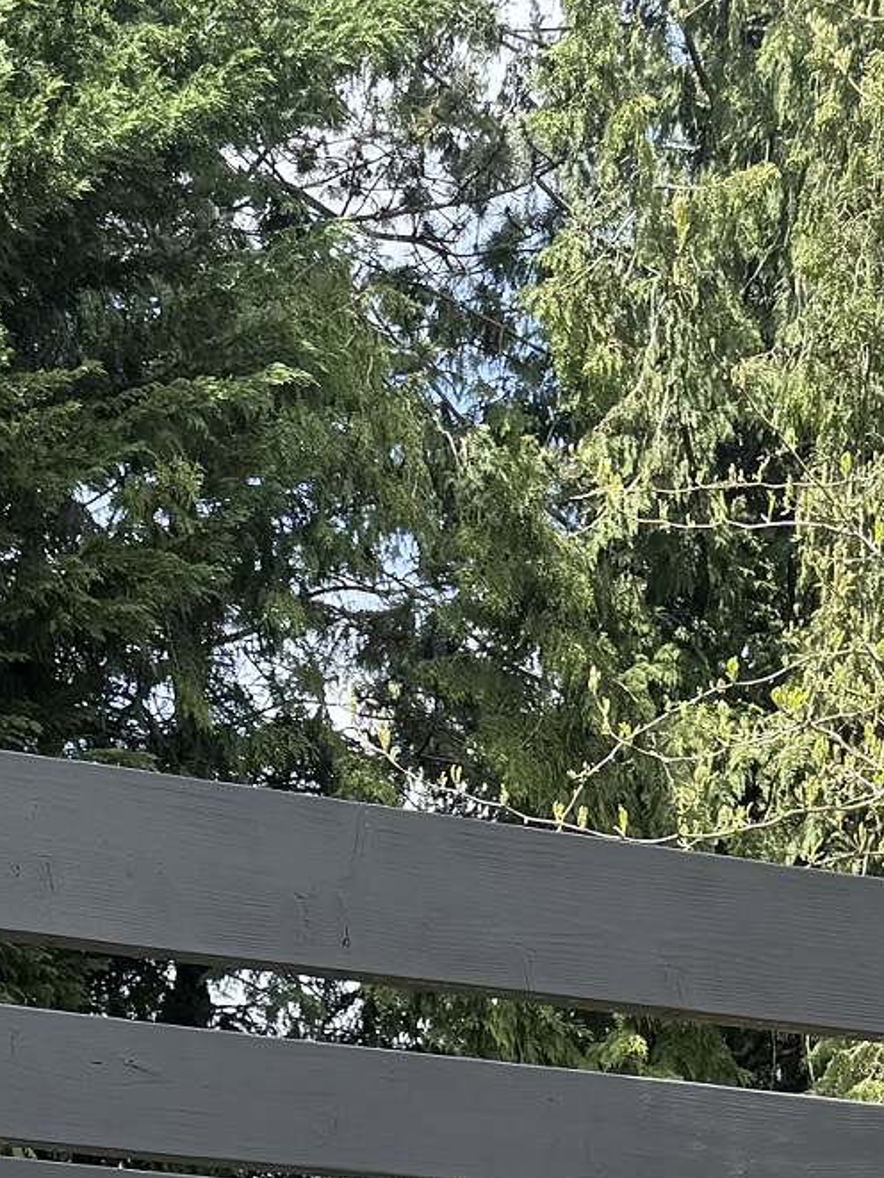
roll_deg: +0.8
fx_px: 2825
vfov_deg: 19.1
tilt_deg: -2.7
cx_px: -4
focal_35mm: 83
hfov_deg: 17.4
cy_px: 1986
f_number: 1.78
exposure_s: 1/995
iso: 80
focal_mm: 6.76
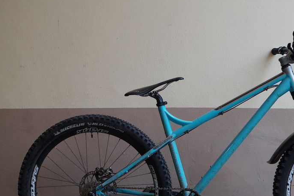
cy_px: 142
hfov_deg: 36.1
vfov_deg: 24.8
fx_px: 441
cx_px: 220
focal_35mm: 54
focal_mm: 24
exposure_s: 1/2
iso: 400
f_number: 5.6
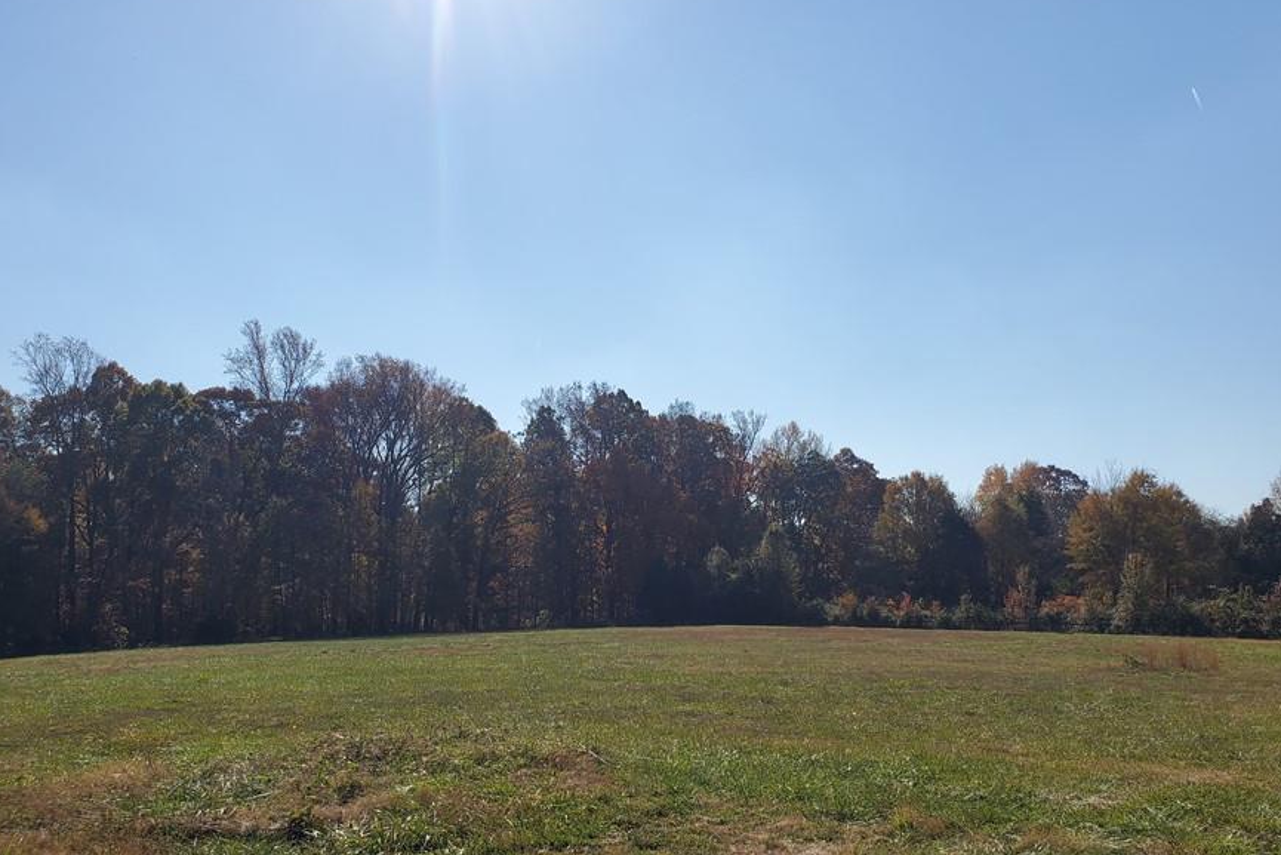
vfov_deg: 41.0
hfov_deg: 58.7
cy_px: 501
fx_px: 1139
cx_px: 650
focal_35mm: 32
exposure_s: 1/2865
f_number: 2.4
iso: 50
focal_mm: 4.3
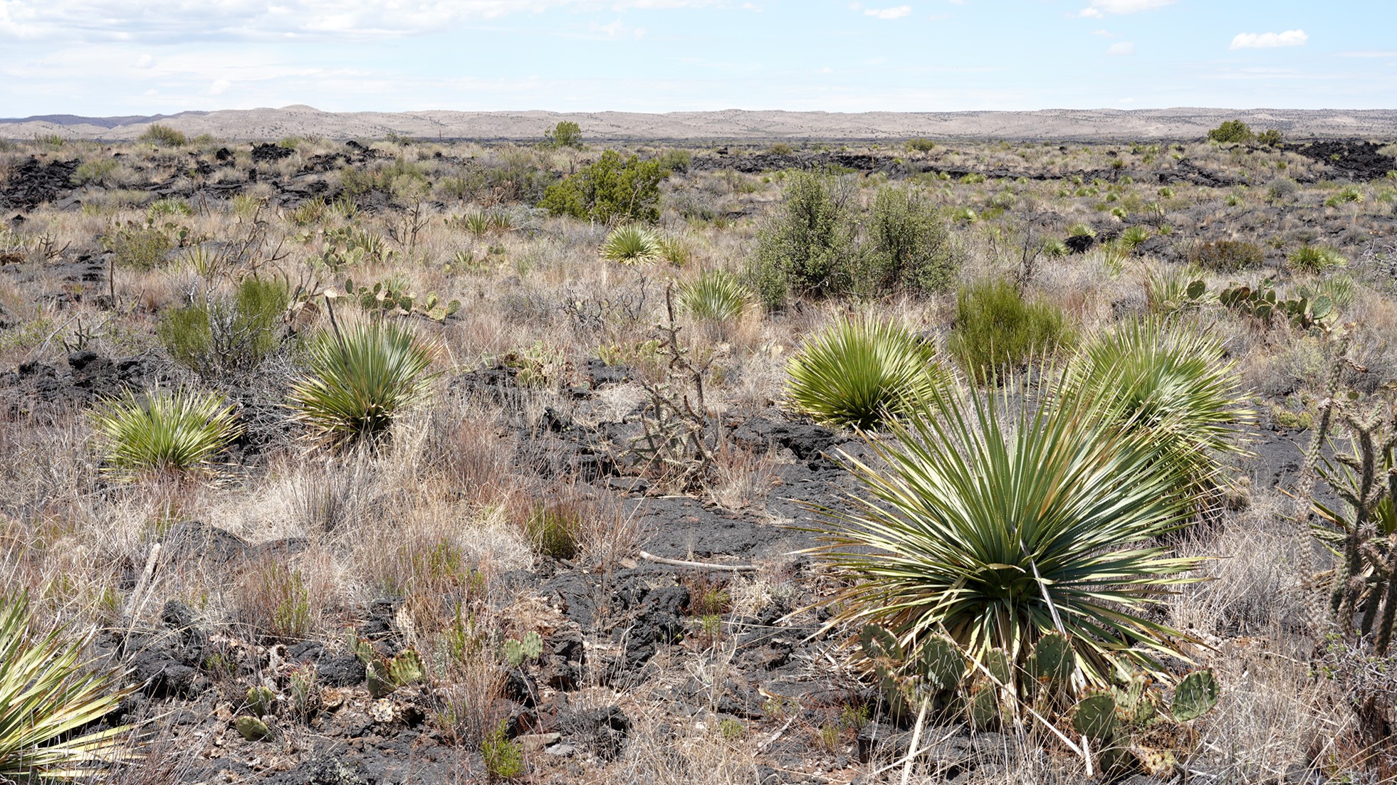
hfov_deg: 43.7
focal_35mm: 47
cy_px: 408
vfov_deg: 25.4
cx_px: 689
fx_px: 1741
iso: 100
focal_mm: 44
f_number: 11
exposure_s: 1/100
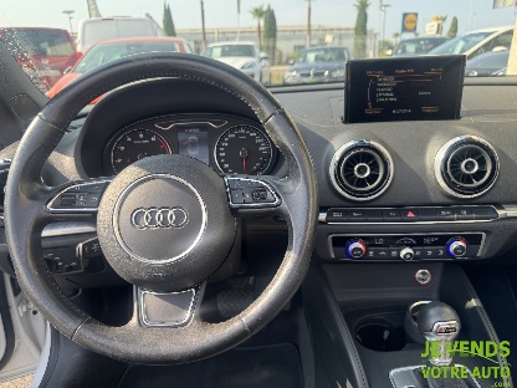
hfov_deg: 71.6
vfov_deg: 56.8
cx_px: 258
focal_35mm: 24
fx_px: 358
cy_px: 194
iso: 80
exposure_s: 1/544
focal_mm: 6.76
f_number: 1.78
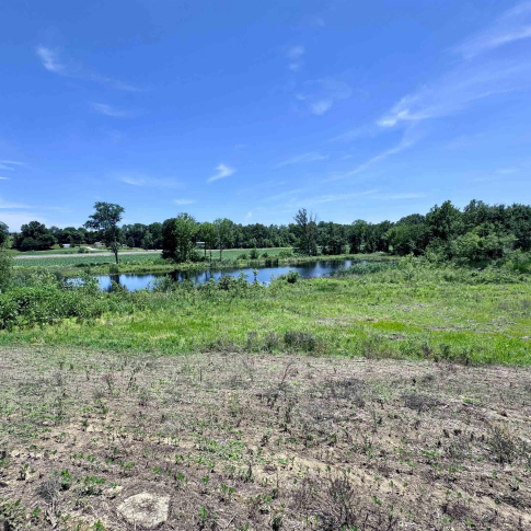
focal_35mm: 17
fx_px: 295
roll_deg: +1.3
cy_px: 273
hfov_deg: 83.9
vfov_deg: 83.9
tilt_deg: -6.4
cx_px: 252
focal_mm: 2.22
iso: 50
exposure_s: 1/1748
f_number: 2.2
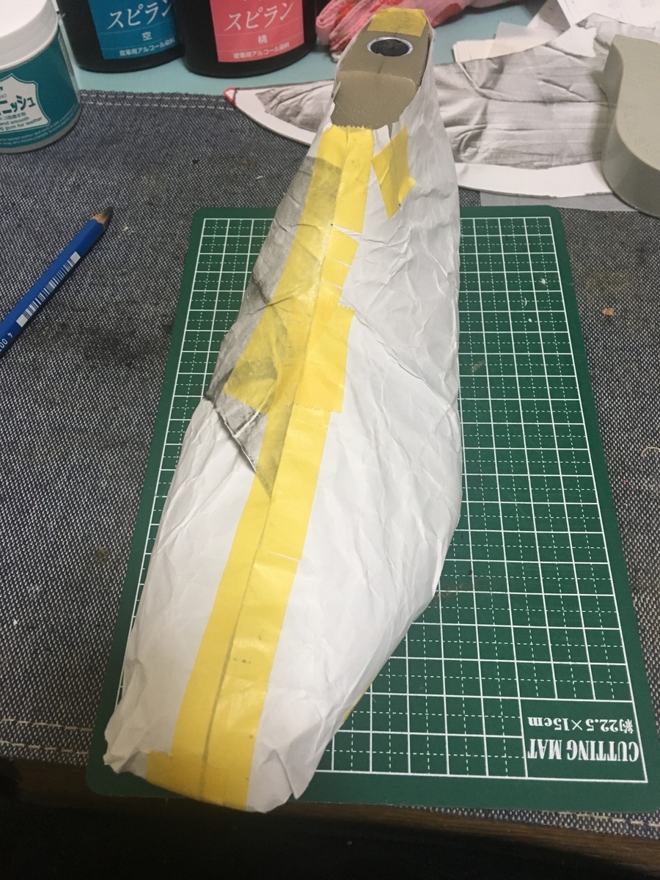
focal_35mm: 29
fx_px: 737
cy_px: 440
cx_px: 330
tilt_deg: -55.9
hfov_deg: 48.2
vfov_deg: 61.7
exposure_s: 1/30
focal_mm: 4.15
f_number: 2.2
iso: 125
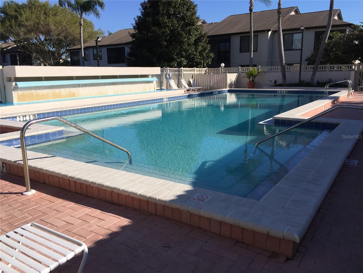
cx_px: 182
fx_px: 304
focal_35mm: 29
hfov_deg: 61.7
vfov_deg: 48.2
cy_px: 136
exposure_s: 1/3300
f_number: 2.2
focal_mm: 4.15
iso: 32
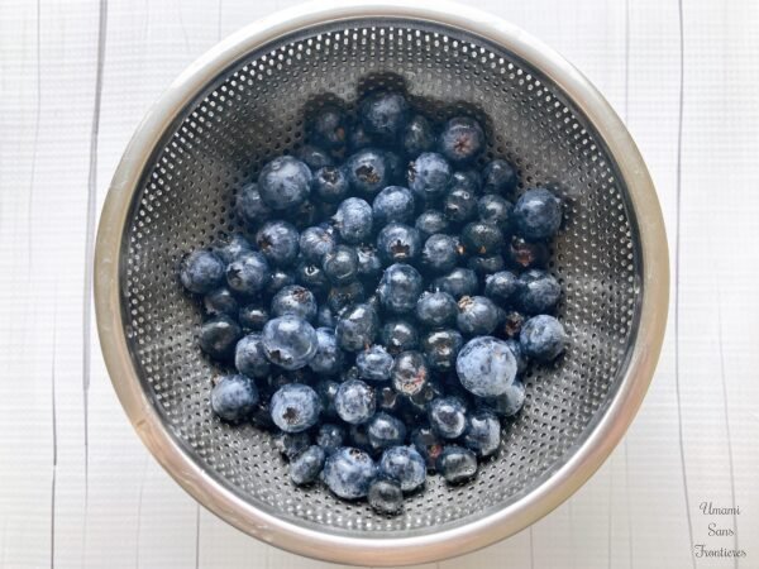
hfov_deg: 63.4
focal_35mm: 28
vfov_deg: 49.7
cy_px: 284
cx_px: 380
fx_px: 614
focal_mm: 3.99
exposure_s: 1/100
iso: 64
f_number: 1.8
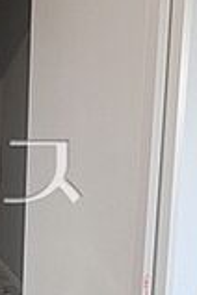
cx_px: -117
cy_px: 169
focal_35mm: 55
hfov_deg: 20.3
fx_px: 451
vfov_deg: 36.2
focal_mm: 1.83
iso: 78
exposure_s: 1/25
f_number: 2.2
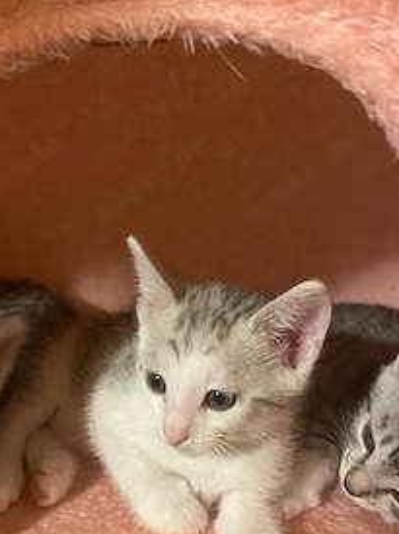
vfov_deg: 48.3
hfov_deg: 37.7
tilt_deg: -17.7
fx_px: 585
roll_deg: +0.6
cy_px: 353
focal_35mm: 38
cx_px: 193
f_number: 1.8
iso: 500
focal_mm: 4.25
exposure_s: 1/25
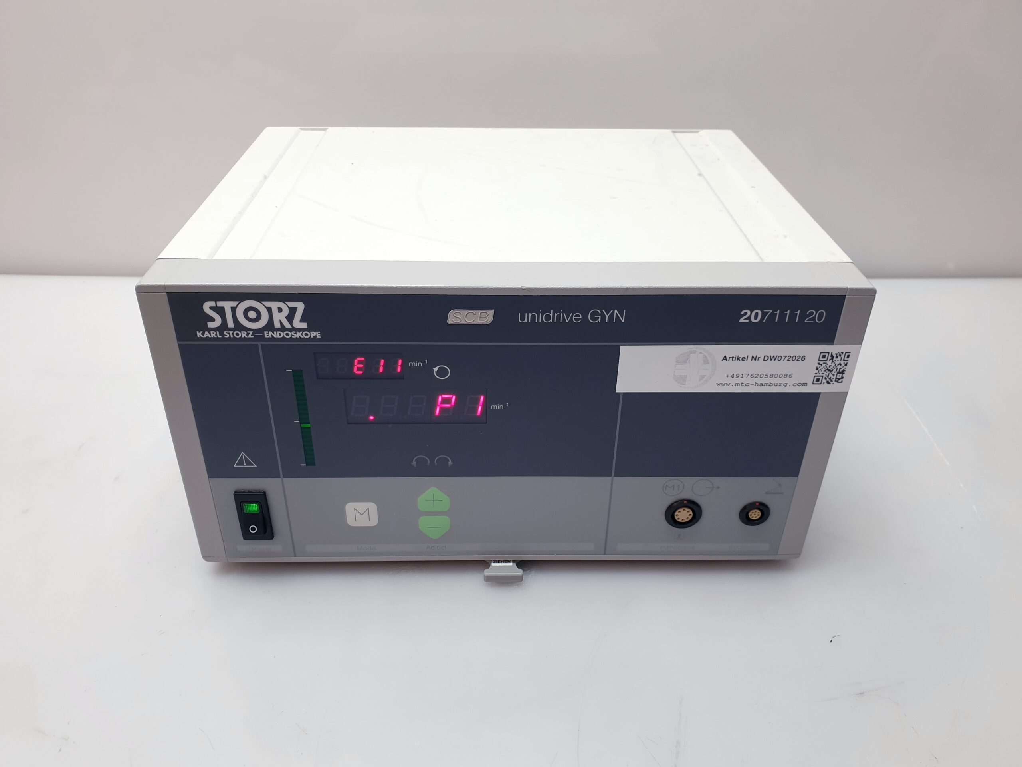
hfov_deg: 67.3
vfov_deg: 53.1
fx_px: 768
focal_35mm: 26
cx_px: 511
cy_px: 384
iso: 50
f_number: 2.4
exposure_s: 1/50
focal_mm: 4.3
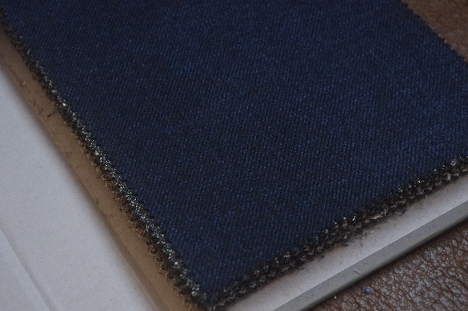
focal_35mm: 82
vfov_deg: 16.6
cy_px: 156
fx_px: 1065
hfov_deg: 24.8
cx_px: 234
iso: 6400
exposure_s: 1/125
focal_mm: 55
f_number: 8
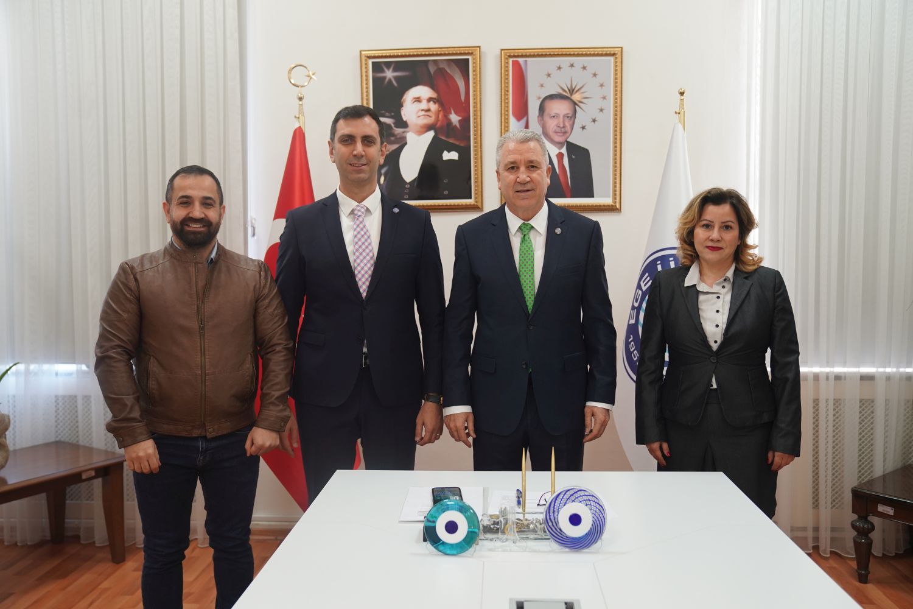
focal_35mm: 32
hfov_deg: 58.7
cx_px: 456
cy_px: 304
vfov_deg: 41.1
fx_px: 811
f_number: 3.2
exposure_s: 1/100
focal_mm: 32
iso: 1000
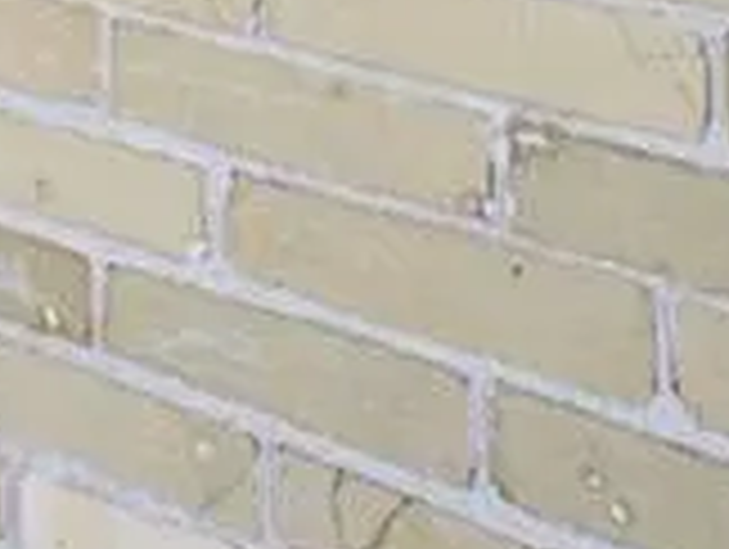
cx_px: -576
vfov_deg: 14.5
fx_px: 1793
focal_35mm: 85
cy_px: -549
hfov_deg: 18.2
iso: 800
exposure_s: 1/25
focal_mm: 14
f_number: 8
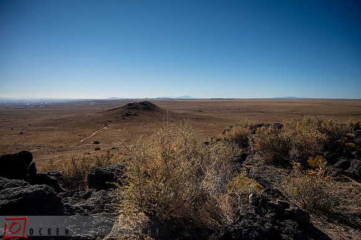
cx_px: 180
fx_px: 243
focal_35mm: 24
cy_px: 120
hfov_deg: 73.1
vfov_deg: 52.6
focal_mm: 24
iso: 200
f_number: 4
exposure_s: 1/5000
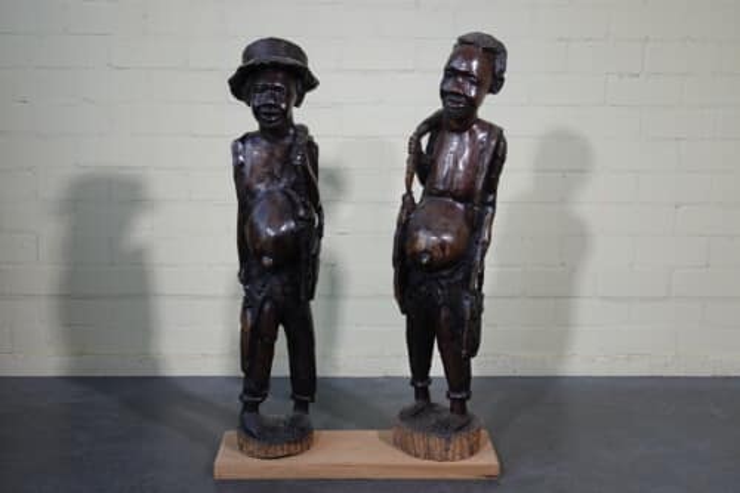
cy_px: 246
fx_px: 1027
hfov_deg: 39.6
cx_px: 370
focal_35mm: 50
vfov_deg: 27.0
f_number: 3.2
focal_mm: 18.21
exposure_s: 1/160
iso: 100
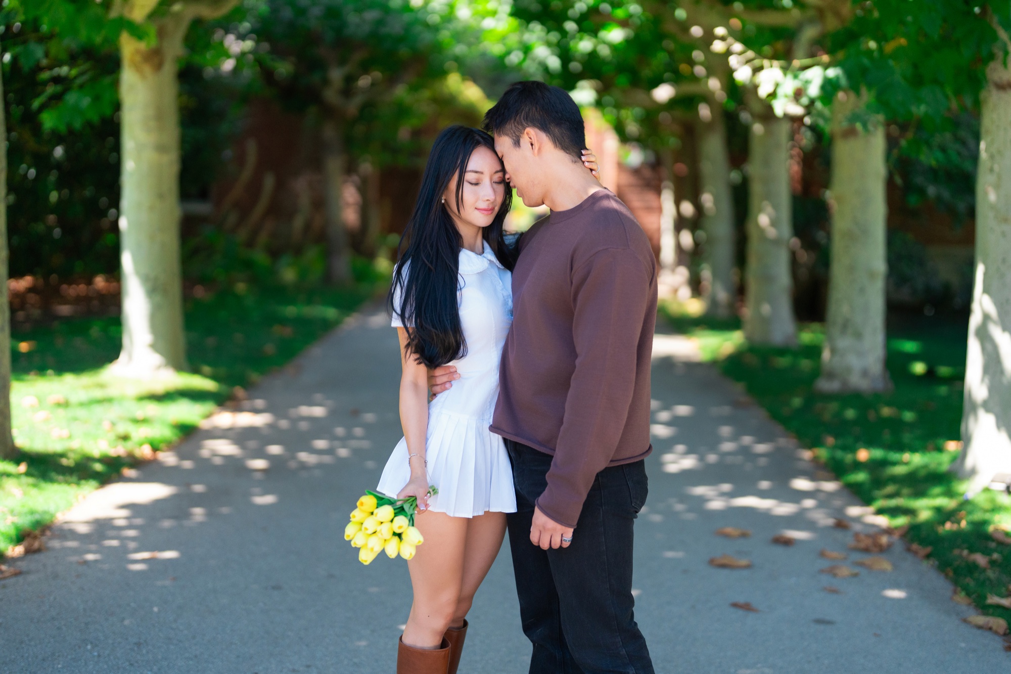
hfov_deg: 39.6
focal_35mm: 50
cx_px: 506
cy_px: 337
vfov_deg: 27.0
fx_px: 1404
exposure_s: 1/1250
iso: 1250
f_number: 1.2
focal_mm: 50
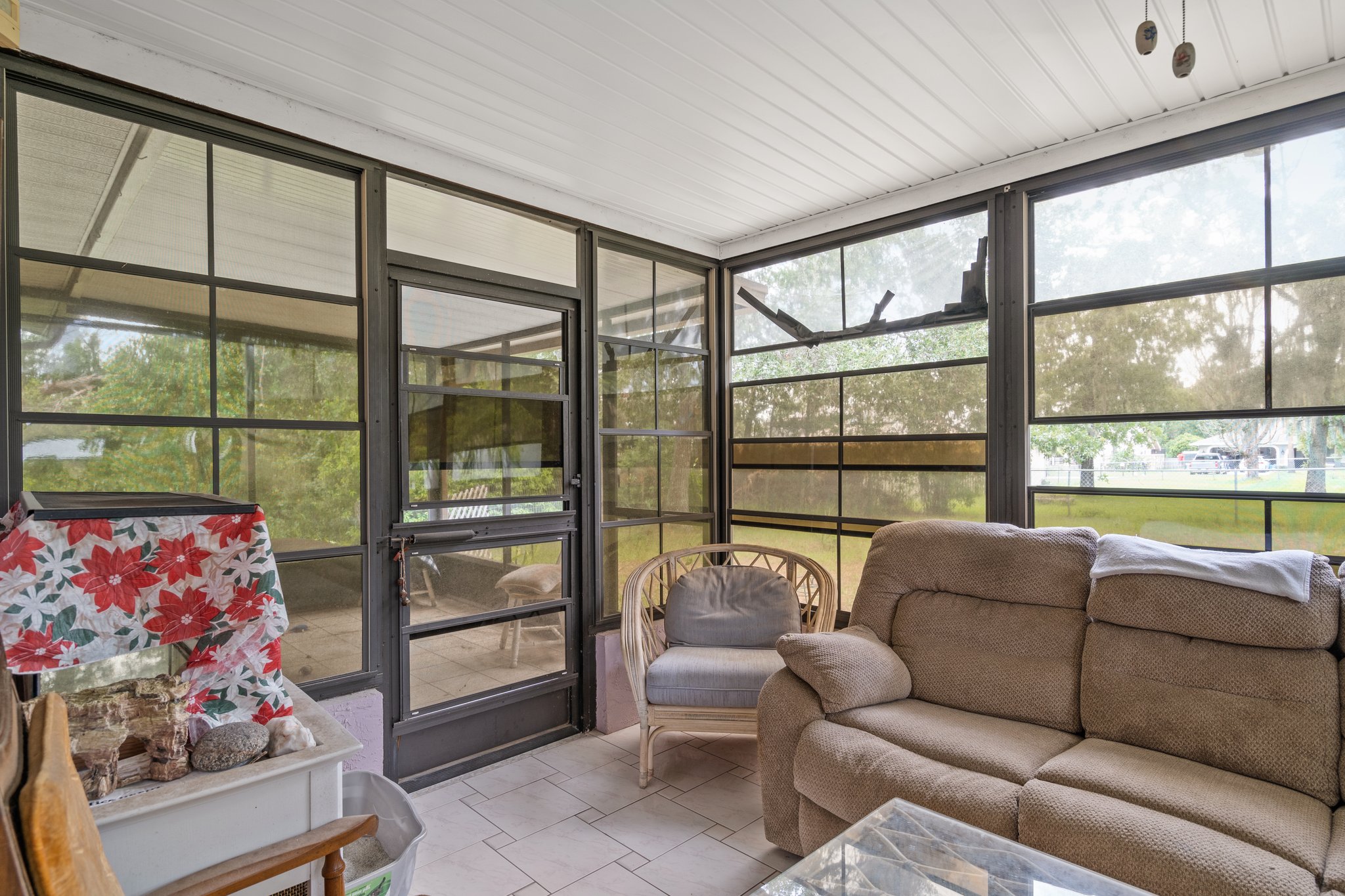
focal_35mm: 18
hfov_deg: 90.0
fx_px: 672
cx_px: 672
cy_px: 448
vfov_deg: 67.4
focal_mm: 18
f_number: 8
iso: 320
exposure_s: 1/1.25
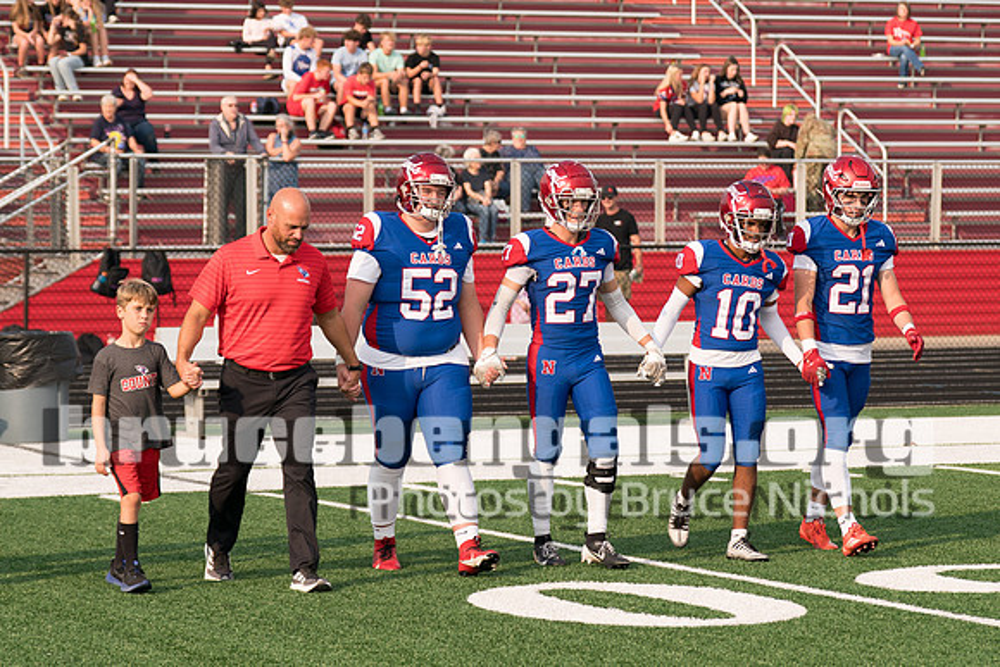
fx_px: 3804
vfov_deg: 10.0
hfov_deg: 15.0
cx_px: 549
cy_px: 289
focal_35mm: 137
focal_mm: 79
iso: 100
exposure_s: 1/1000
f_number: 3.2
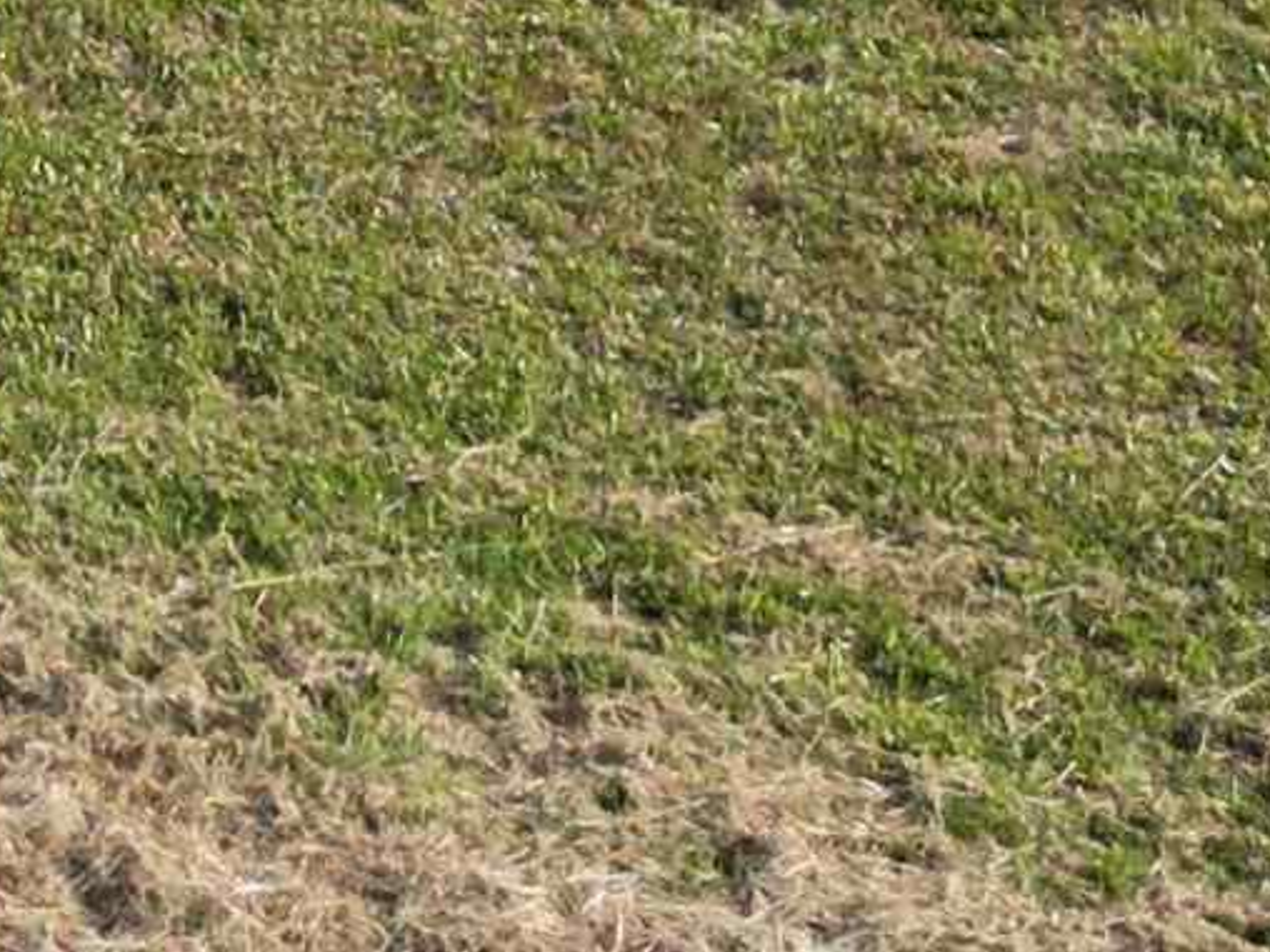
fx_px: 5320
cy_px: -1884
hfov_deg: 13.2
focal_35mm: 145
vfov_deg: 8.6
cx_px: -355
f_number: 1.7
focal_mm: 6.72
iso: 150
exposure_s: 1/2500
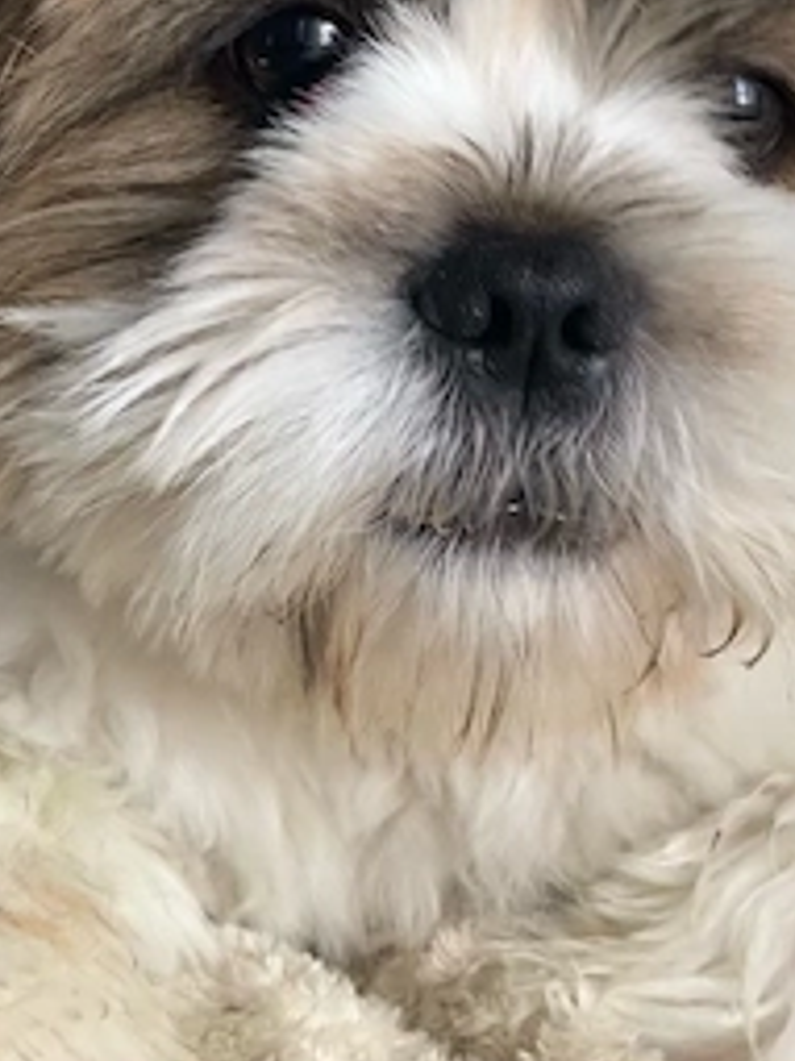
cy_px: 250
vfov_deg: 41.5
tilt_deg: -14.1
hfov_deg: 32.8
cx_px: 475
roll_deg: -1.7
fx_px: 1348
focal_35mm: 44
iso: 80
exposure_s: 1/60
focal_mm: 3.99
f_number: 1.8
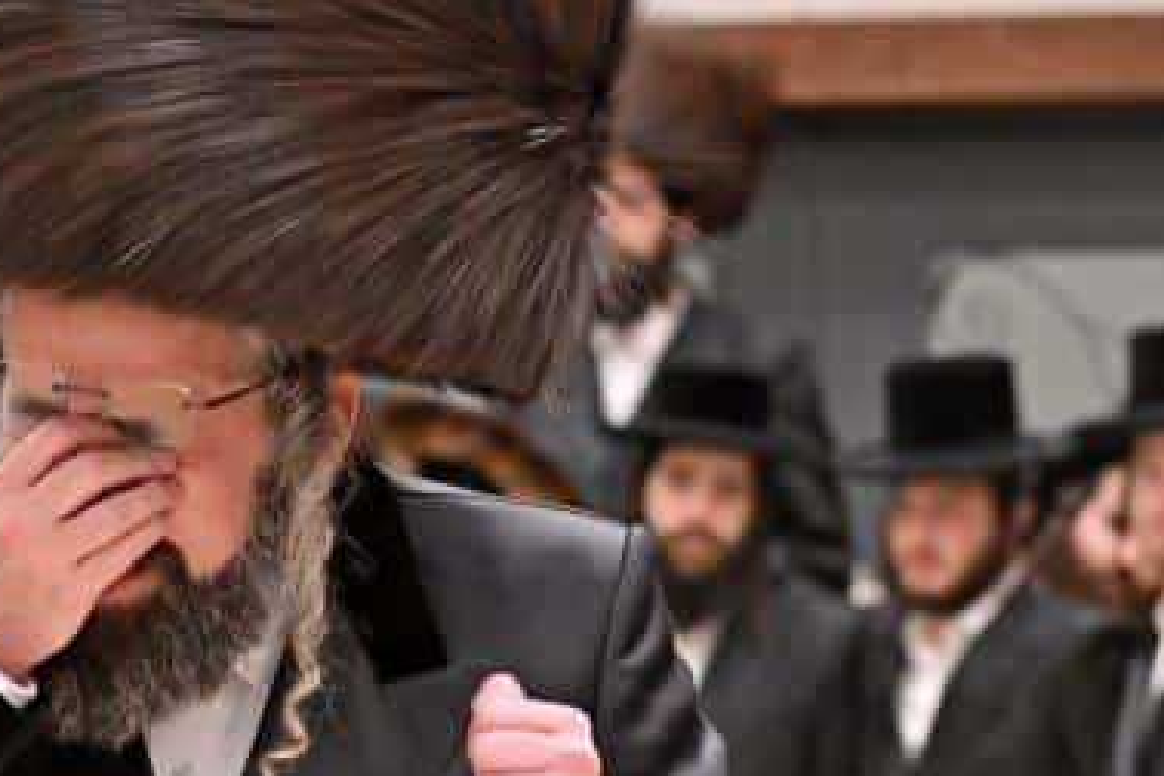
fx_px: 6305
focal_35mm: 195
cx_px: 102
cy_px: 602
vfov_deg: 7.0
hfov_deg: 10.5
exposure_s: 1/250
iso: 1250
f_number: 4
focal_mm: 72
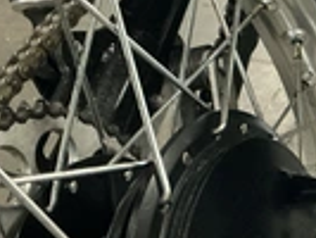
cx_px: 442
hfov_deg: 20.6
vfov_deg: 17.5
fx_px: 768
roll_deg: -3.2
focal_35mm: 84
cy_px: 71
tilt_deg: -32.1
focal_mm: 3
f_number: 1.8
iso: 250
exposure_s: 1/40
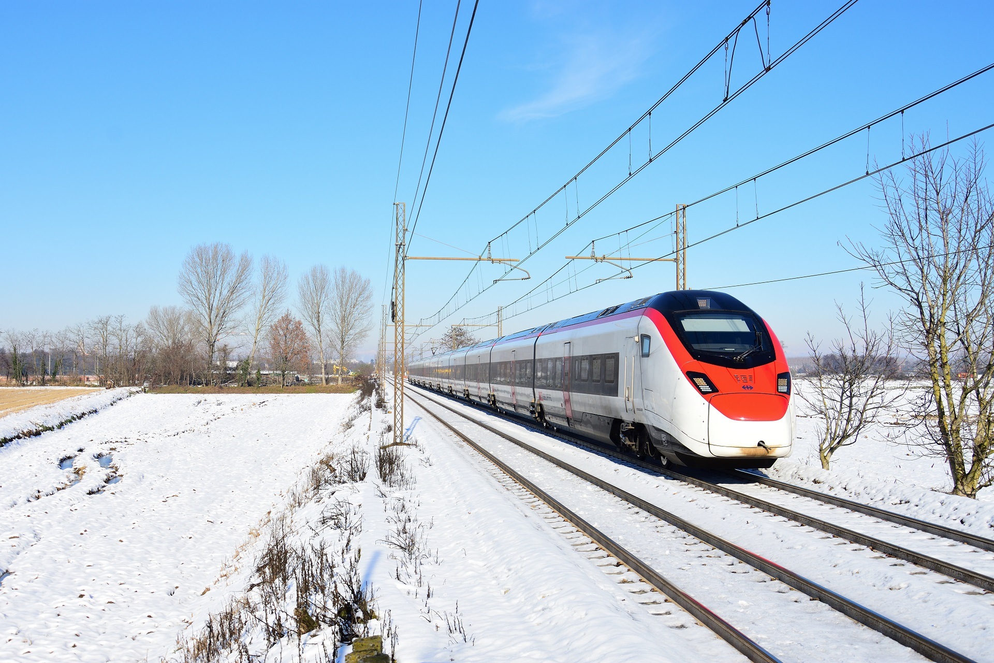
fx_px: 1160
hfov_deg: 46.4
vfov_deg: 31.9
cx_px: 497
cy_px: 332
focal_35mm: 42
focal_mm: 28
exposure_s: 1/800
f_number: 7.1
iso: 200
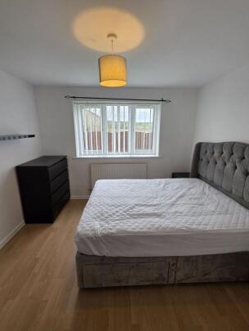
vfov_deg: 102.0
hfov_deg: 85.7
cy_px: 159
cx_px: 122
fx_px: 134
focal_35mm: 14
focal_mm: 2.2
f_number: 1.9
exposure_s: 1/101
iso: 100
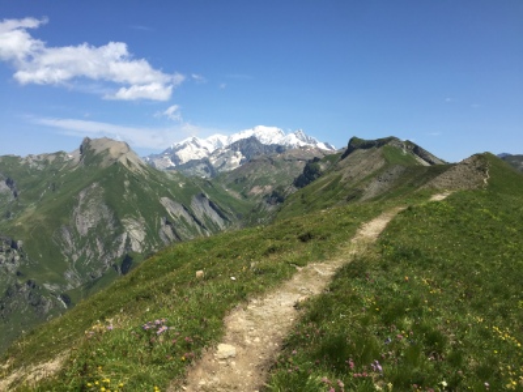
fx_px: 438
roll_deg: -2.6
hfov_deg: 61.7
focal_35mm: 29
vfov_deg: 48.2
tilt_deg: -0.6
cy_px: 196
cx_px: 262
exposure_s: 1/2083
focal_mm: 4.15
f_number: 2.2
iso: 32
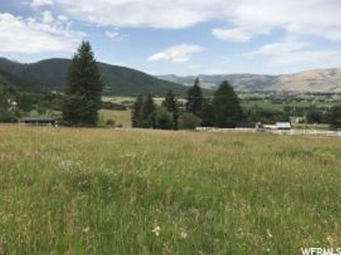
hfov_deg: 61.7
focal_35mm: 29
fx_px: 286
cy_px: 124
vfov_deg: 48.2
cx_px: 166
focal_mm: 3.99
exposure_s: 1/2591
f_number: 1.8
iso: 20
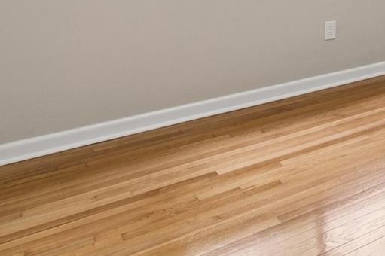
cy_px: -96
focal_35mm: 47
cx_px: 482
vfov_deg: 24.2
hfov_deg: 32.9
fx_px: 502
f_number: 8
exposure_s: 1/8
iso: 200
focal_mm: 10
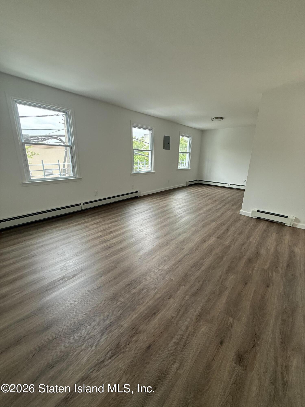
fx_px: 164
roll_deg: -2.4
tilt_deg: -15.5
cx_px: 152
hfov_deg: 85.7
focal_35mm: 14
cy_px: 204
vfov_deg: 102.1
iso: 100
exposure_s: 1/120
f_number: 2.2
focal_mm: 2.22
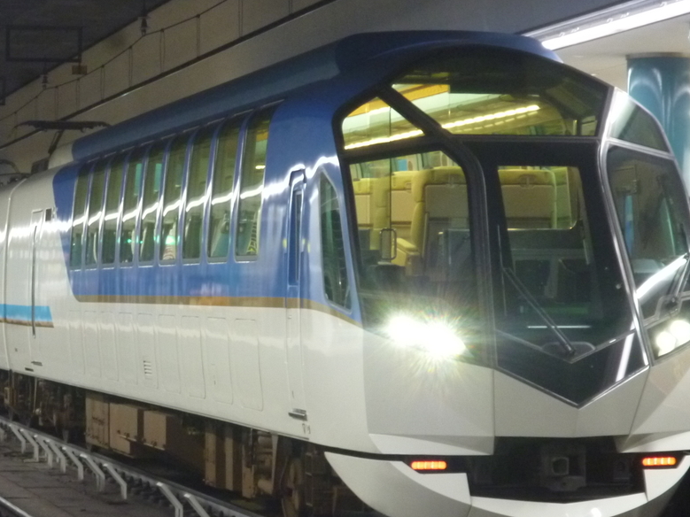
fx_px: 2671
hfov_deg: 14.7
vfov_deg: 11.1
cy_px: 320
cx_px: 267
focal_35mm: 134
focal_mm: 15.5
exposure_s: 1/6
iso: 400
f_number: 5.8
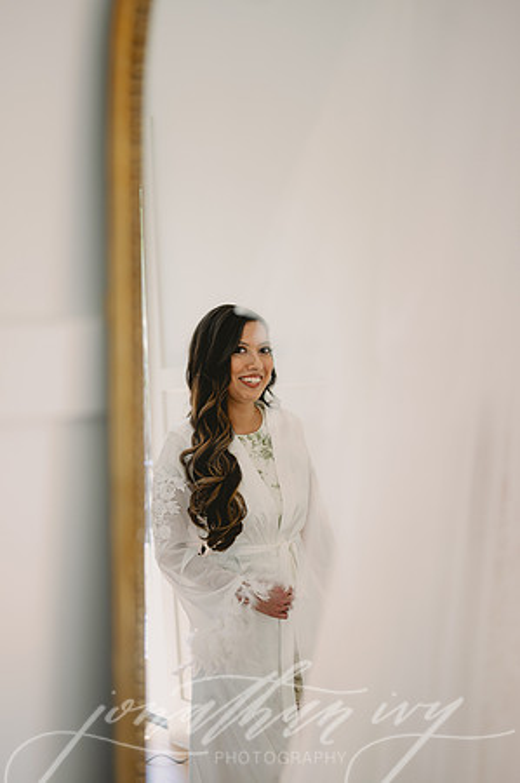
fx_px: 1086
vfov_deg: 39.6
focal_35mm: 50
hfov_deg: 26.9
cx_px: 260
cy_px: 392
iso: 125
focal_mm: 50
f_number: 1.8
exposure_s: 1/160
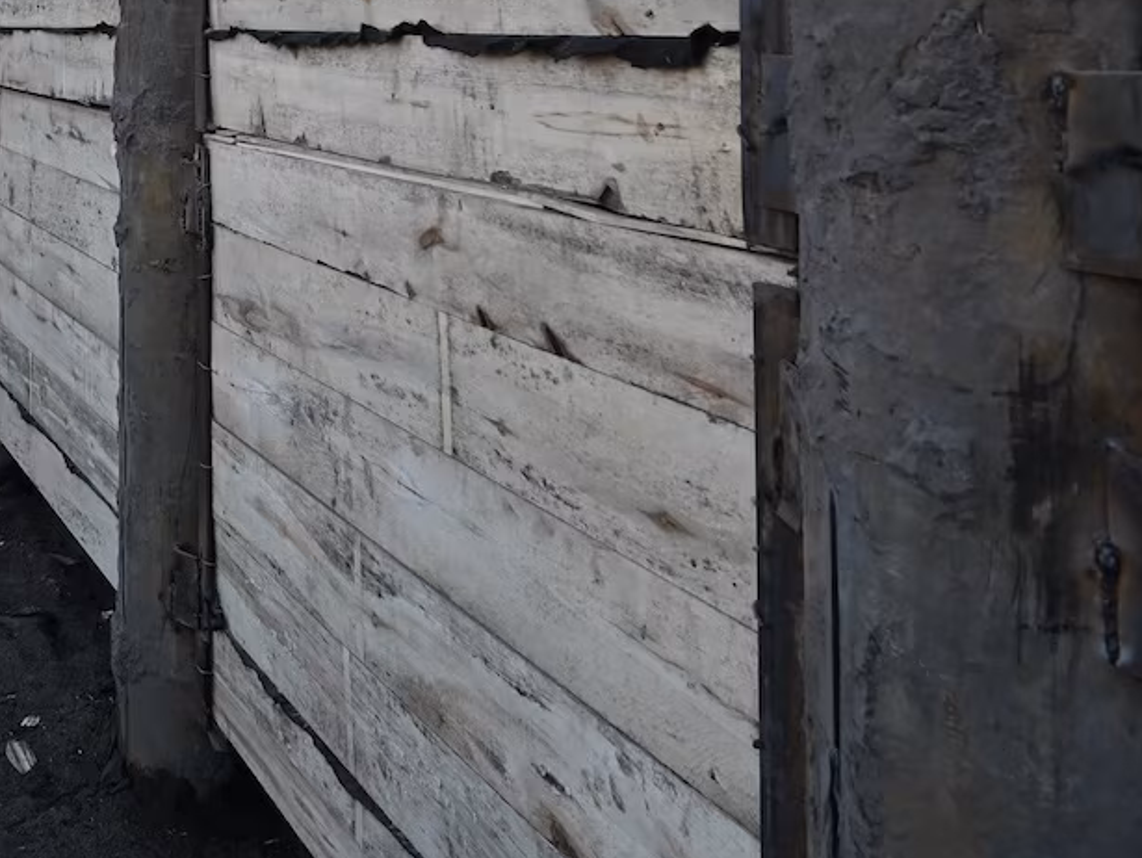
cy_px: -84
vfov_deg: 27.0
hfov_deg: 31.8
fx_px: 1634
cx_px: -245
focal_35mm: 50
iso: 160
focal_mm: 16.5
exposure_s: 1/250
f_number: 5.6
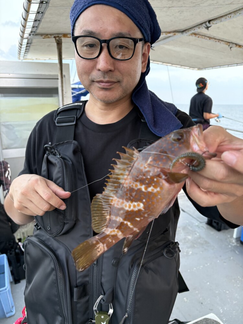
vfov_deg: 67.3
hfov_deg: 53.1
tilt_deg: -12.5
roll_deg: +0.7
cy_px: 162
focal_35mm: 26
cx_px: 122
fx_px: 243
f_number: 1.6
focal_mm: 5.96
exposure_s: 1/60
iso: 160
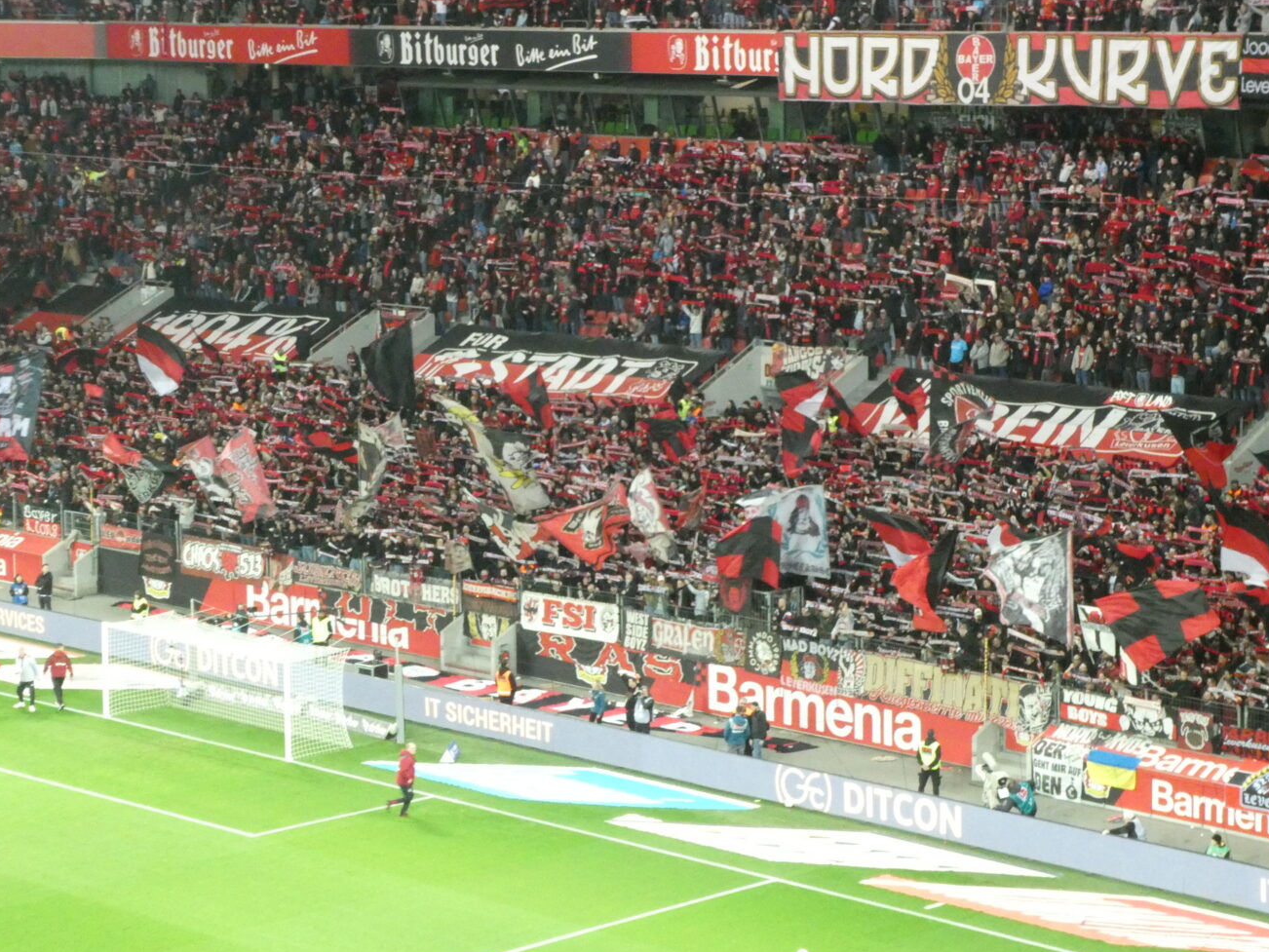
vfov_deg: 17.2
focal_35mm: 86
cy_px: 425
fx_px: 3153
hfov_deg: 22.7
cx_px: 698
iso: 1000
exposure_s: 1/80
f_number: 4.5
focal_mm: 12.5
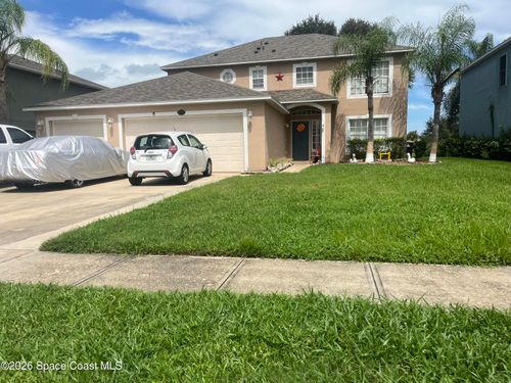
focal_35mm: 26
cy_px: 192
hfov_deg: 67.3
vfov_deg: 53.1
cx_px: 256
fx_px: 384
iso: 50
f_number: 1.6
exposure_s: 1/5076
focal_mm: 5.1
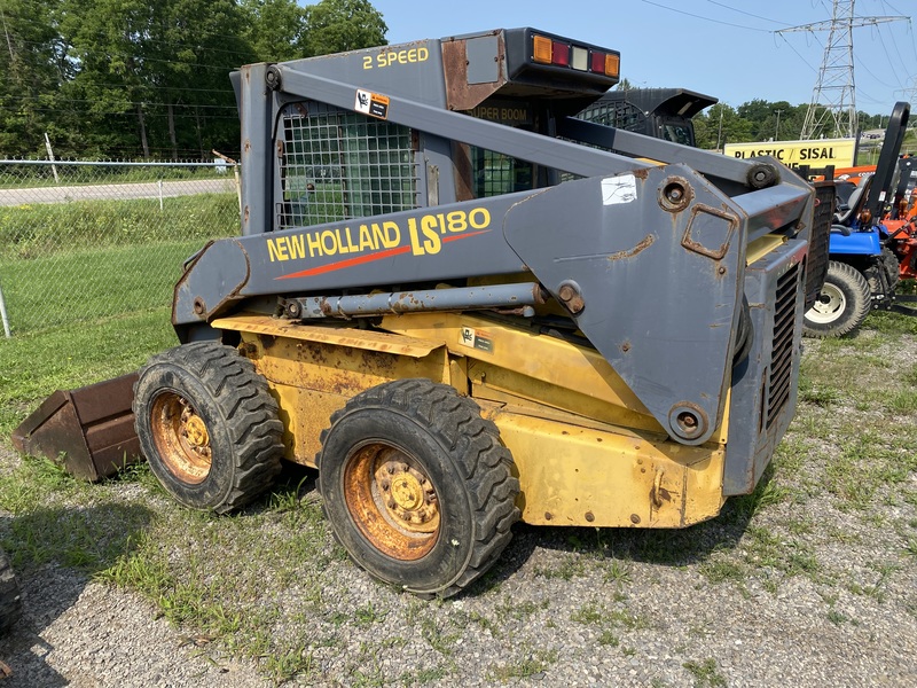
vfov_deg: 53.1
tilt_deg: -14.4
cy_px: 344
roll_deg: +2.1
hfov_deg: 67.3
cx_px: 458
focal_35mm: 26
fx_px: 689
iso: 32
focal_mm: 4.25
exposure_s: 1/1927
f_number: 1.8
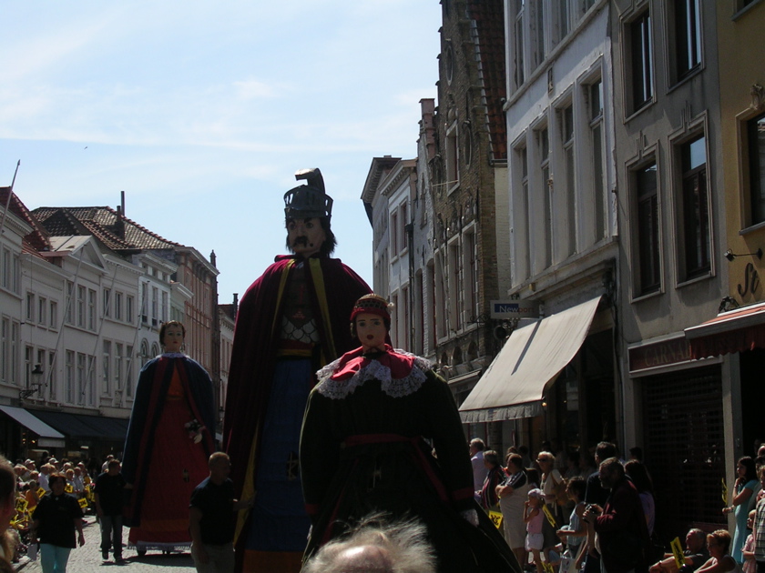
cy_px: 286
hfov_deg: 27.0
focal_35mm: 72
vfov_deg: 20.4
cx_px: 382
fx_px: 1591
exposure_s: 1/1157
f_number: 3.7
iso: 50
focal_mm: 10.9
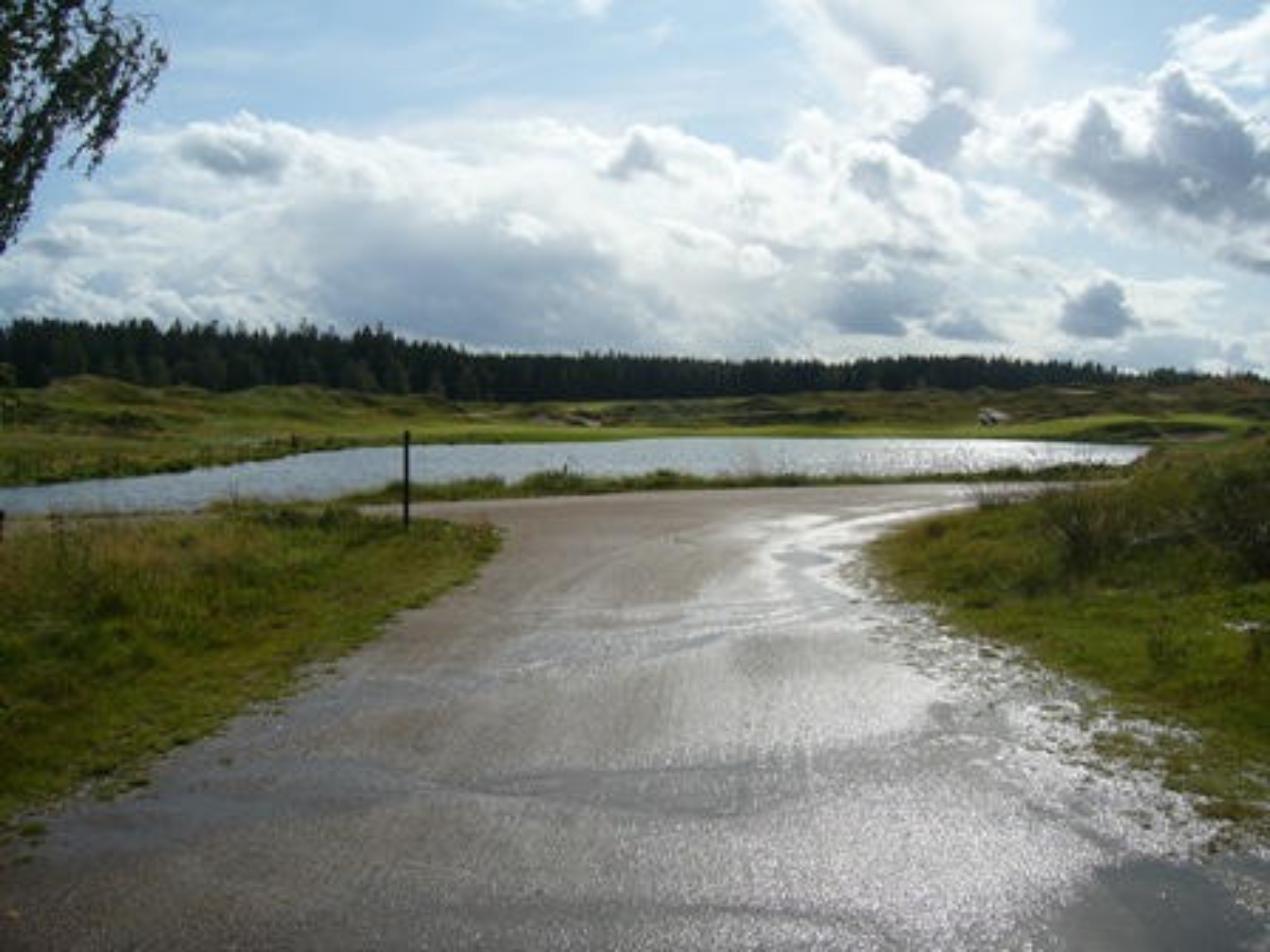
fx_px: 1284
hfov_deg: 52.6
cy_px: 476
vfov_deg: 40.7
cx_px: 635
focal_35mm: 35
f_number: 8
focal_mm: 5.8
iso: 50
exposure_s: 1/400
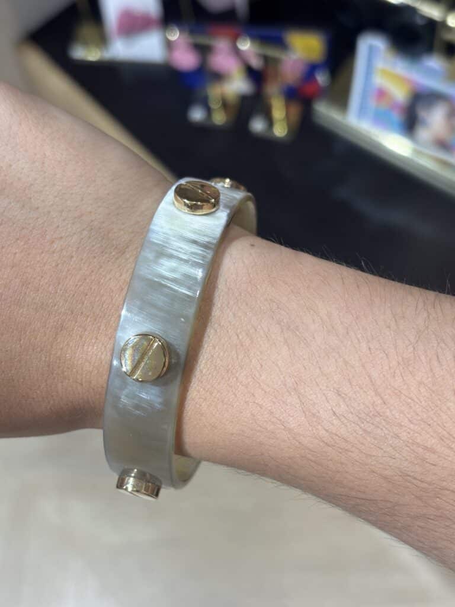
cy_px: 304
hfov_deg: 28.0
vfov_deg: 36.8
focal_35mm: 52
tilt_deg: -65.0
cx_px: 228
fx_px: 911
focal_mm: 5.96
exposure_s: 1/50
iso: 32
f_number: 1.6
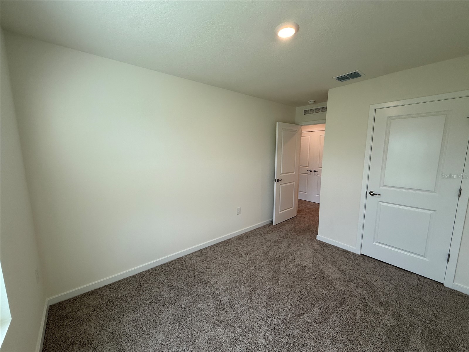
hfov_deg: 102.1
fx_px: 190
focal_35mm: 14
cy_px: 176
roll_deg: -0.2
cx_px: 234
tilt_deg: -7.9
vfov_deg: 85.7
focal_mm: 2.22
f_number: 2.2
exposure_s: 1/120
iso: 100
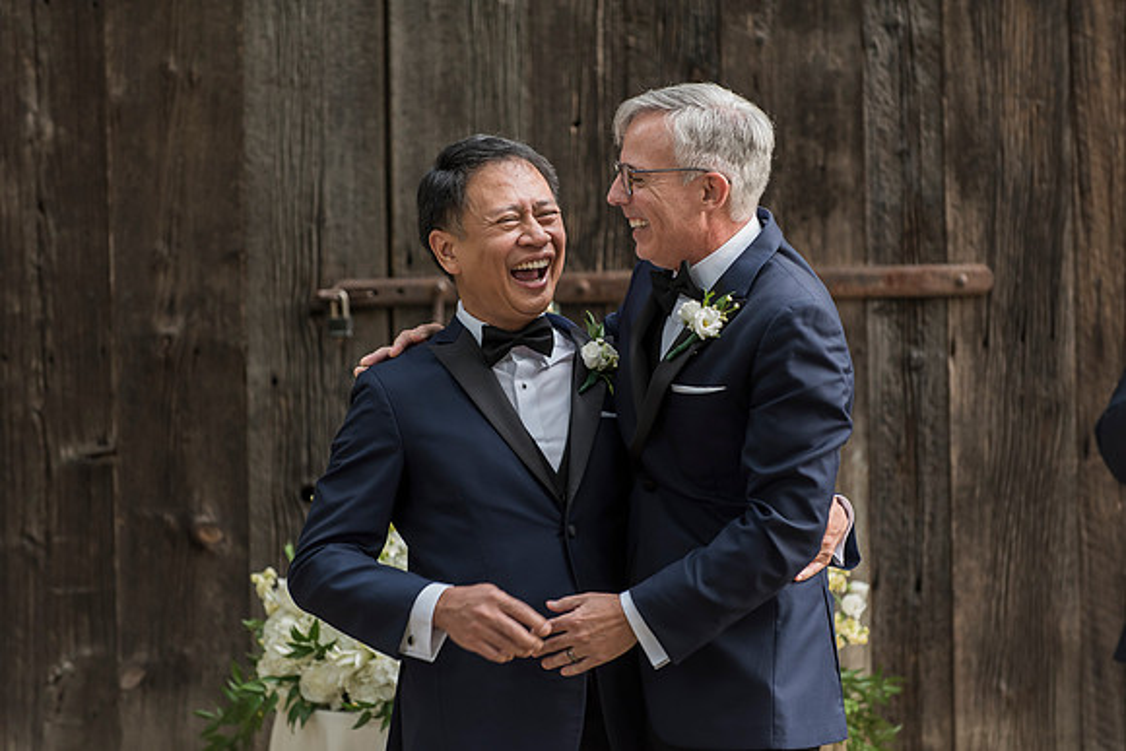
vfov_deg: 7.6
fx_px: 5631
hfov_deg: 11.4
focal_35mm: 180
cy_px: 376
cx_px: 563
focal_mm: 180
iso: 800
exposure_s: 1/200
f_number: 3.5
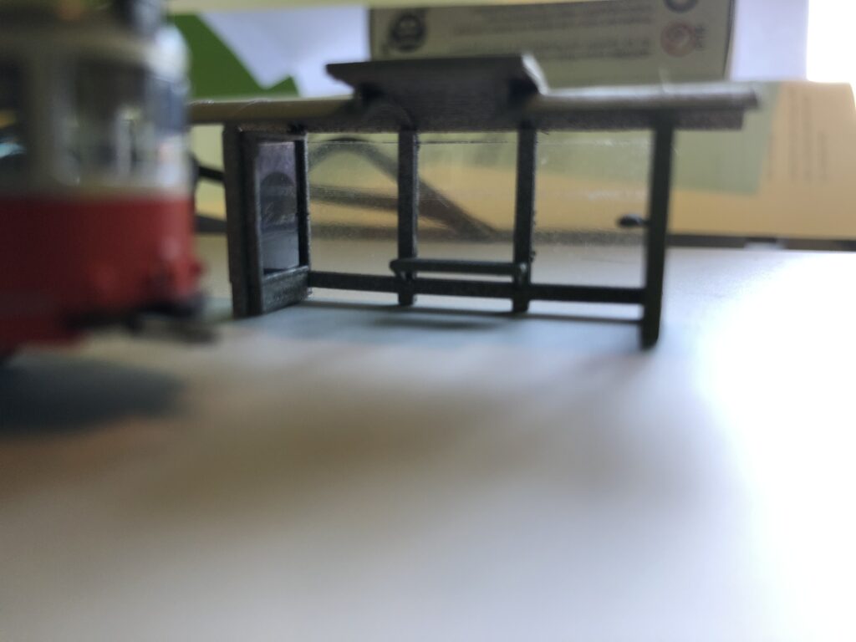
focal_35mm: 28
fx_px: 692
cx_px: 428
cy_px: 321
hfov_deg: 63.4
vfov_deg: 49.7
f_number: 1.8
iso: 40
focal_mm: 3.99
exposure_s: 1/24
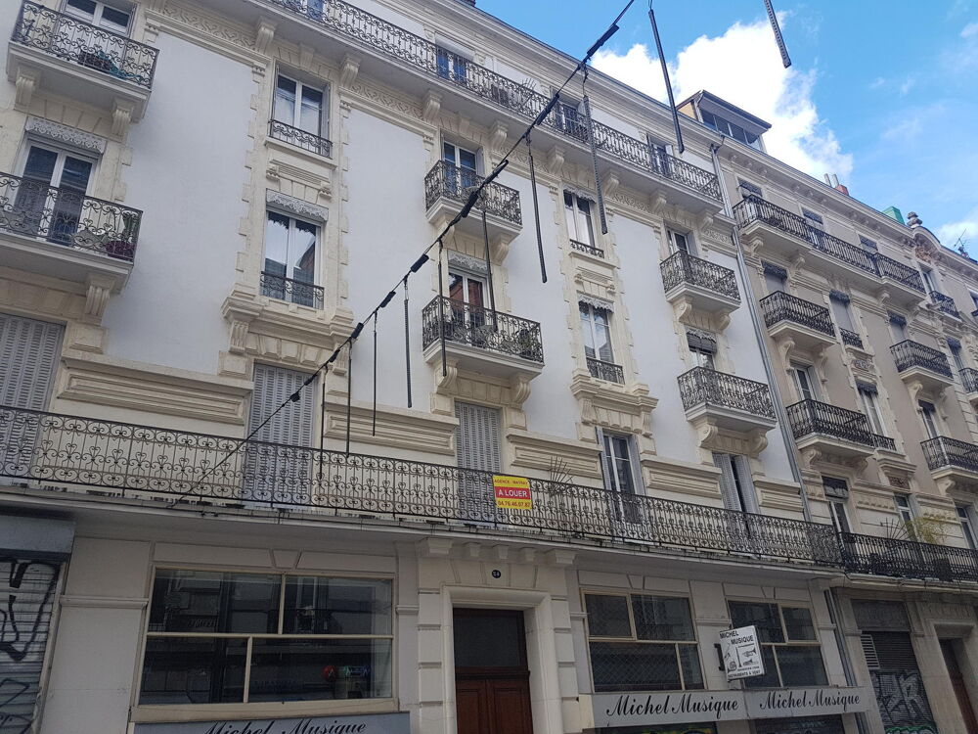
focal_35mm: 26
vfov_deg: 53.1
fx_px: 735
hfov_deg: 67.3
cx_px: 489
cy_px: 367
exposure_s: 1/624
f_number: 1.7
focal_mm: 4.2
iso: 40
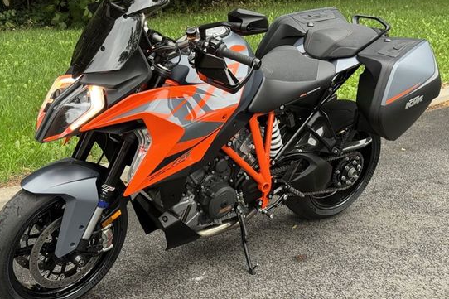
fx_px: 736
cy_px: 136
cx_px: 200
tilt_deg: -15.6
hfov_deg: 33.9
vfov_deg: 23.0
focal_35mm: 59
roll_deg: -1.3
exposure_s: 1/136
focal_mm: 6.76
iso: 100
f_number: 1.78
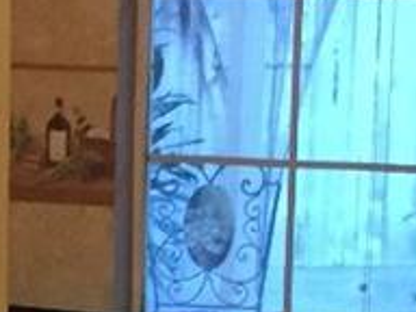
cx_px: 65
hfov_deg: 8.7
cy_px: 548
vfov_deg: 6.4
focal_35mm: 226
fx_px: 2716
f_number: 2.2
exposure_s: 1/30
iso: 160
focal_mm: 4.15
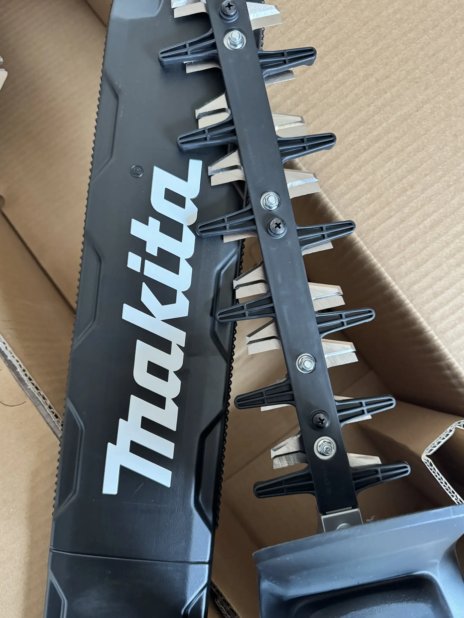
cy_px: 326
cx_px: 231
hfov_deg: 53.1
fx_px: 465
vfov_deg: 67.3
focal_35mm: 26
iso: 800
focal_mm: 6.76
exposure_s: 1/45
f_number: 1.78
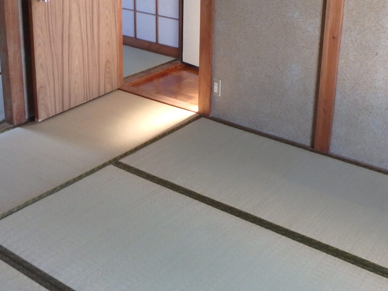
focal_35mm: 49
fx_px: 549
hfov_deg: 38.6
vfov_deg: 29.0
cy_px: 55
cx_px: 248
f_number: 3.5
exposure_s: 1/30
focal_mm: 3.7
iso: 320
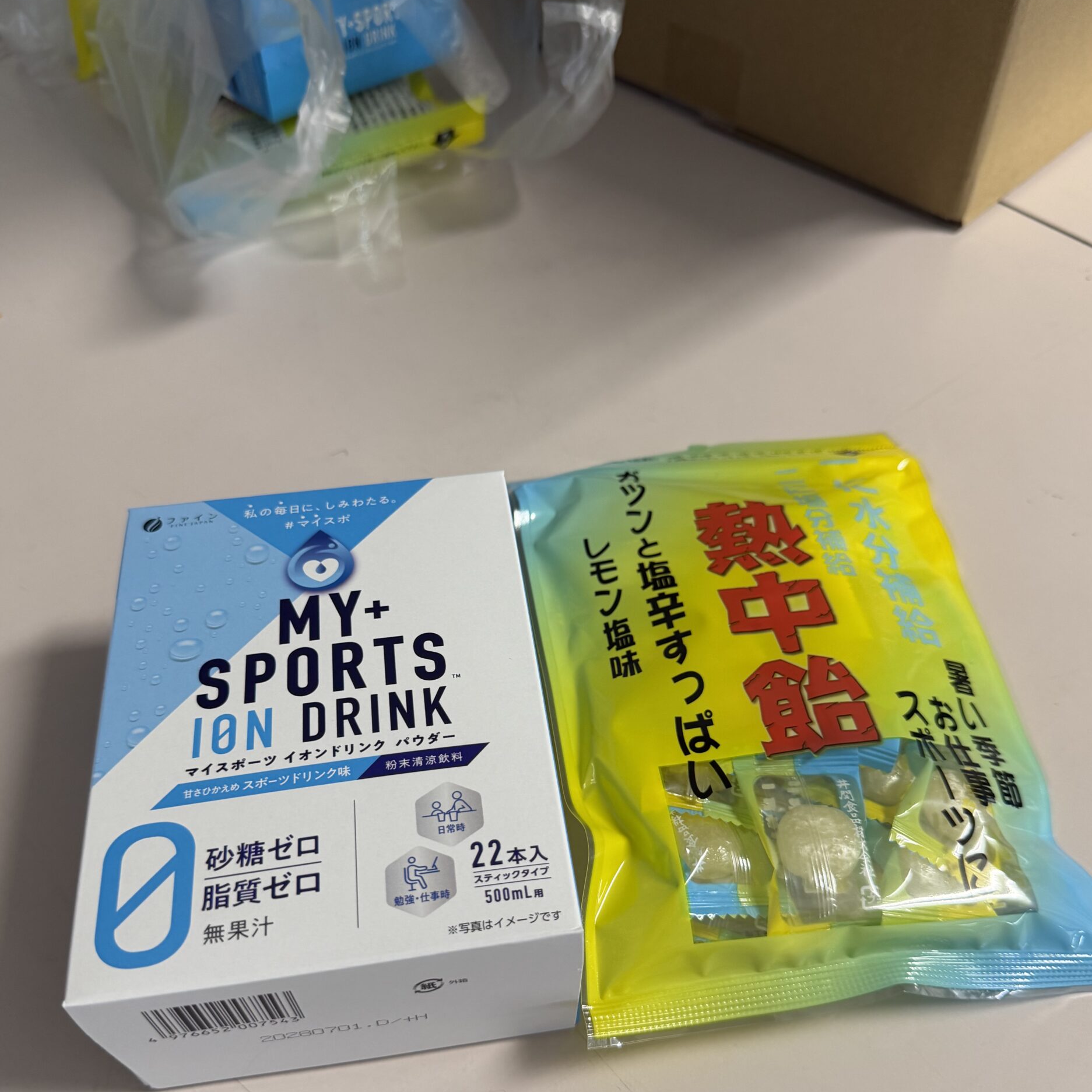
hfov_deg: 55.6
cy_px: 645
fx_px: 1035
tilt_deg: -52.0
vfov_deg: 55.3
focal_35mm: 29
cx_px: 550
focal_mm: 6.76
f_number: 1.78
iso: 200
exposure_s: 1/87
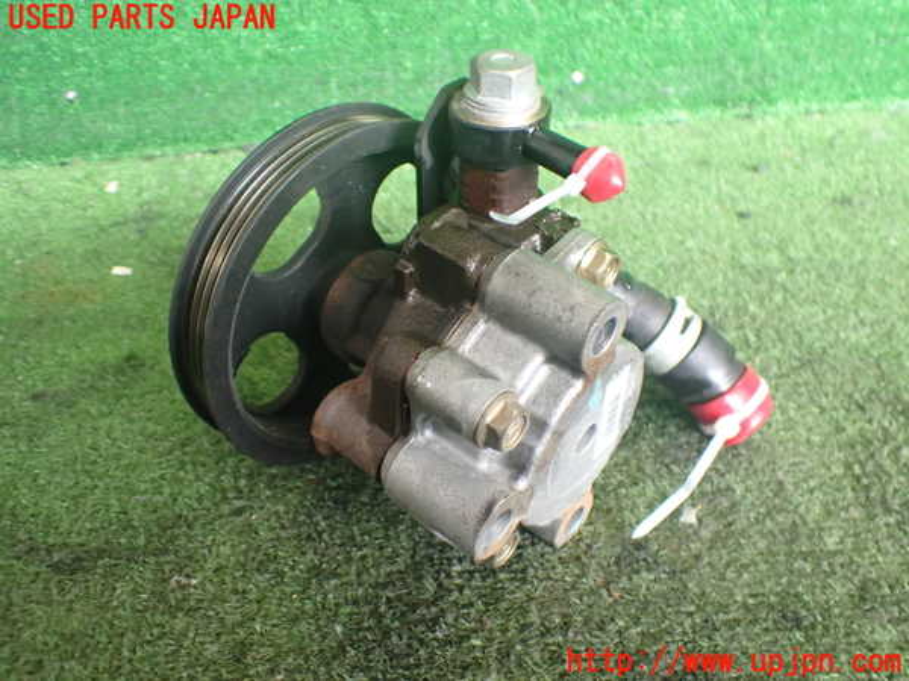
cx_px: 454
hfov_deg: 60.0
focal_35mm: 30
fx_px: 788
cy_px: 340
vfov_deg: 46.8
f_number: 2.3
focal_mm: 5.4
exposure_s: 1/125
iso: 640
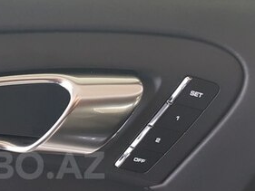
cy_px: 165
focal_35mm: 61
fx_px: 450
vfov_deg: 23.5
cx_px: 12
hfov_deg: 29.9
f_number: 1.7
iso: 160
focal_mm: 4.2
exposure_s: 1/40
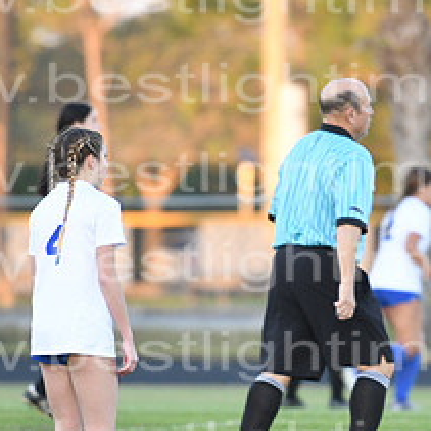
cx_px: 321
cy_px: 312
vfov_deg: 2.5
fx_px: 9889
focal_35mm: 702
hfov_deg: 2.5
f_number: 2.8
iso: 900
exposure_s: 1/800
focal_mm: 200
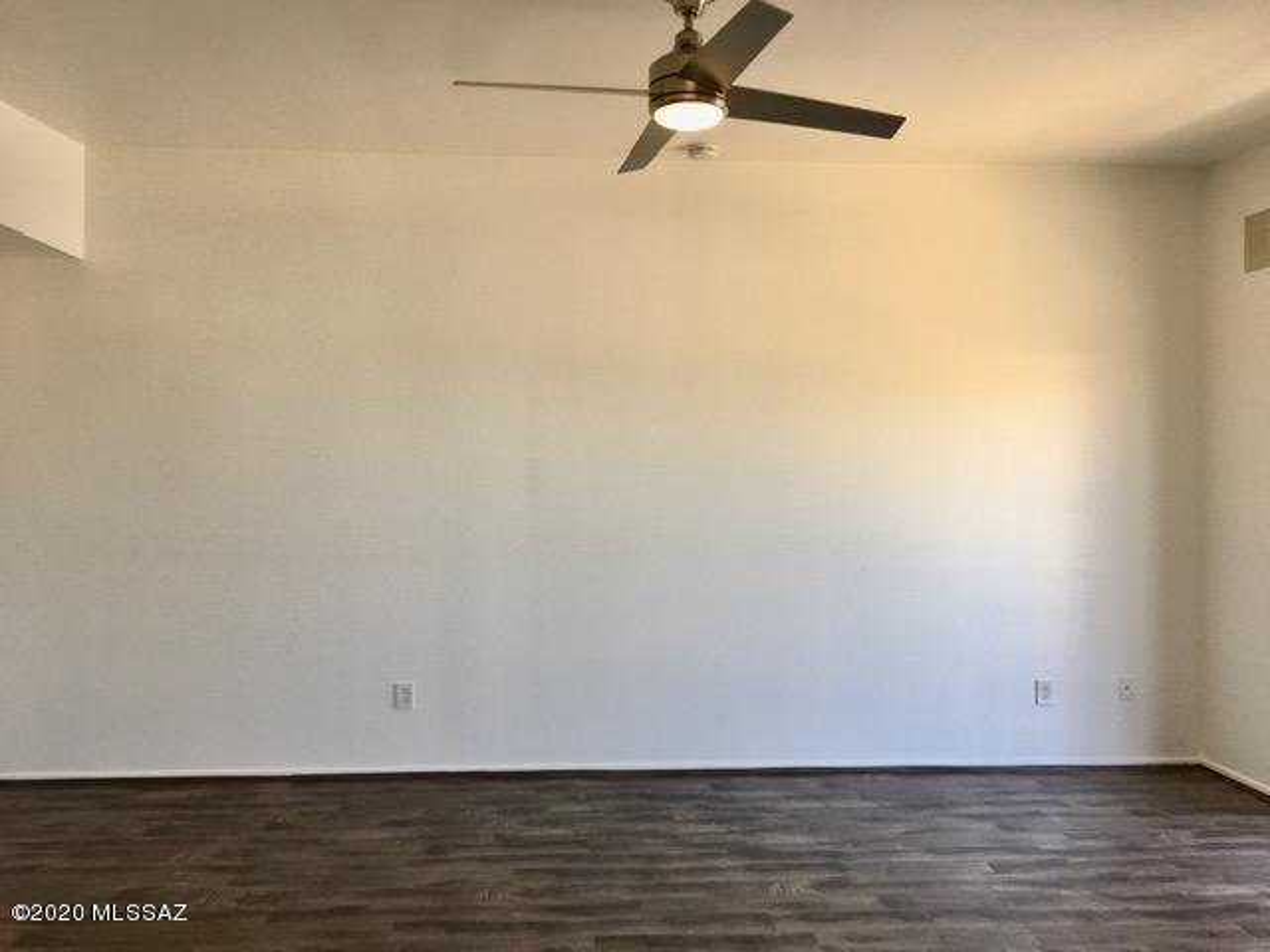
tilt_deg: -0.8
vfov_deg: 48.2
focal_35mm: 29
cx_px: 635
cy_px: 476
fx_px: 1064
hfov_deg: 61.7
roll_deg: -0.2
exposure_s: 1/60
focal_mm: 4.15
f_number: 2.2
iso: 25
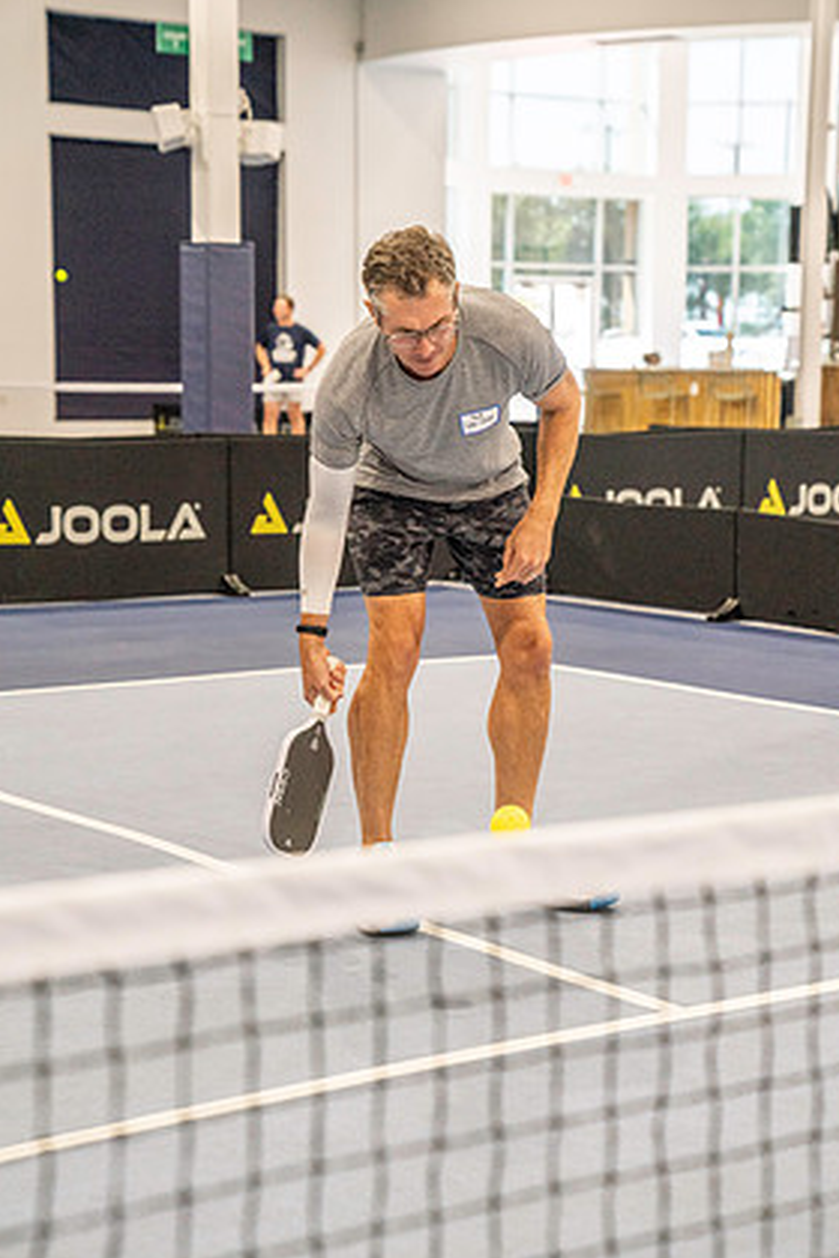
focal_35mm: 75
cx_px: 422
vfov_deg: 27.0
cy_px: 620
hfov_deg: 18.2
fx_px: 2622
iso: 5000
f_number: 4
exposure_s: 1/640
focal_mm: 70
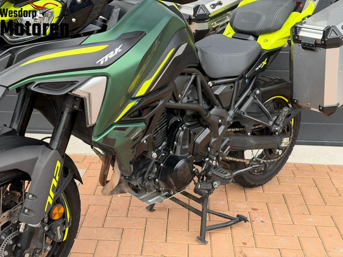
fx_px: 476
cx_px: 172
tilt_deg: -19.8
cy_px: 128
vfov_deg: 30.3
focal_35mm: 48
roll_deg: +1.6
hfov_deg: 39.7
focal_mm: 6.76
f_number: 1.78
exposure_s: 1/493
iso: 80
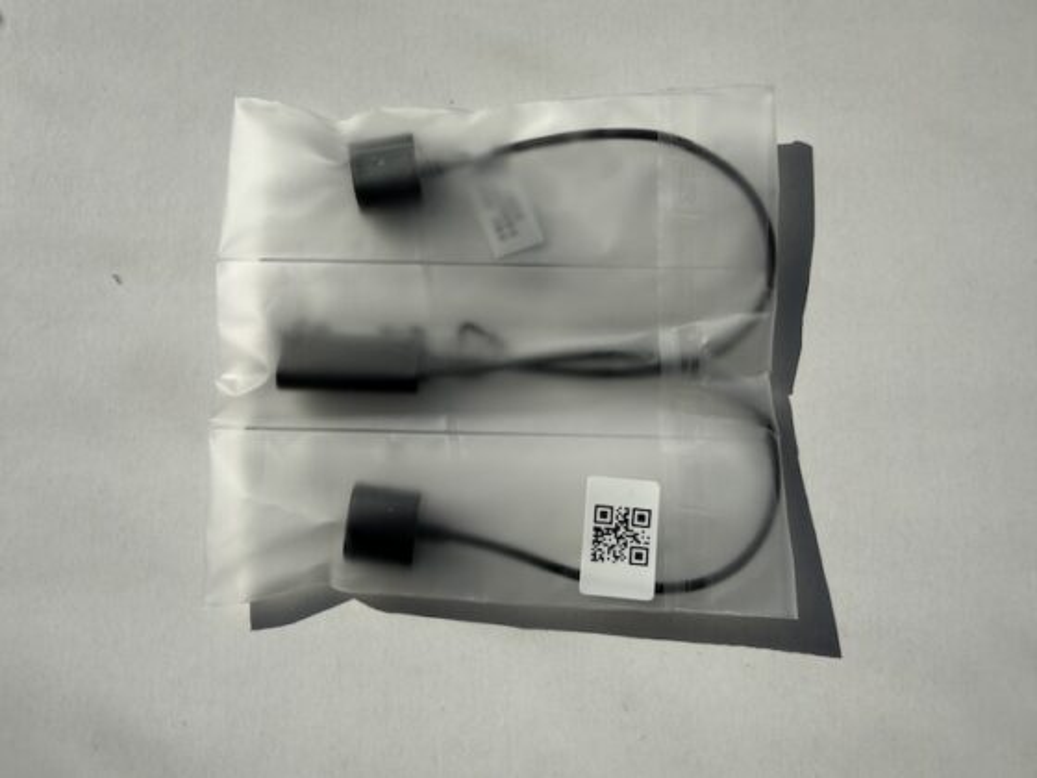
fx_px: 749
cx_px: 518
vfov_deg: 54.9
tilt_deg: -84.9
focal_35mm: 25
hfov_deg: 69.4
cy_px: 389
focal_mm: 2.22
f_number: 2.2
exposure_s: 1/1408
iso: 20
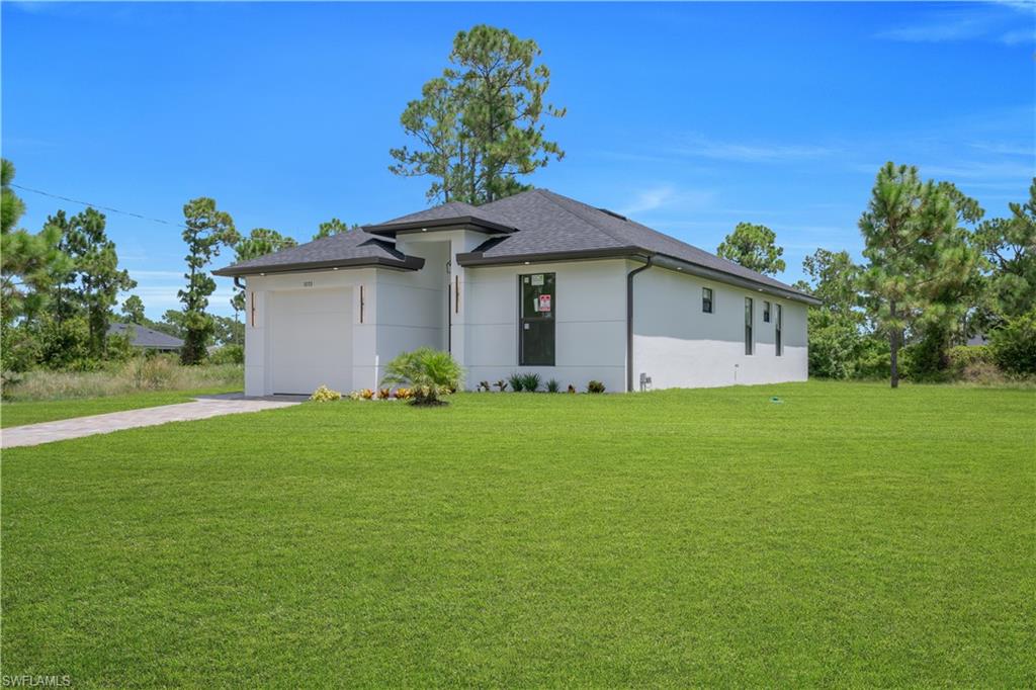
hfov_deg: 61.9
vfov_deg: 43.6
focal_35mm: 30
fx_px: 863
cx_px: 518
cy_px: 345
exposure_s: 1/320
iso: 100
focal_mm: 20
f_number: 8
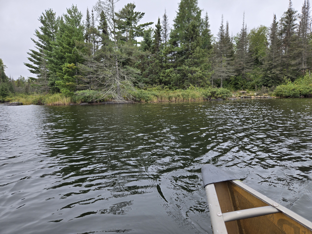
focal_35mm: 23
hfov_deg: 73.9
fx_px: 207
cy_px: 117
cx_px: 156
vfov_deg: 58.9
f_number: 1.8
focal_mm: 5.4
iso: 25
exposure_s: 1/423
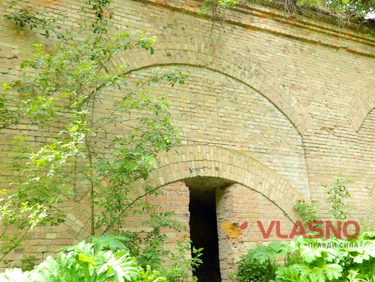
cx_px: 188
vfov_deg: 40.7
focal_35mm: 35
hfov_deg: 52.6
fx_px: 379
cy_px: 141
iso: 400
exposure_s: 1/320
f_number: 3.3
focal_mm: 6.2
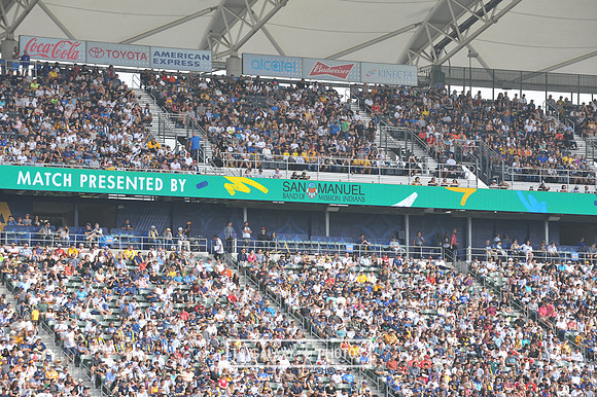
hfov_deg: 14.7
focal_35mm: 140
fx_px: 2320
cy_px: 198
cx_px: 298
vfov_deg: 9.8
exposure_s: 1/250
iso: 250
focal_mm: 140
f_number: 8
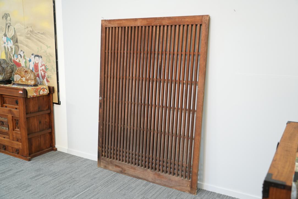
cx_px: 149
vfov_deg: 40.0
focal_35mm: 33
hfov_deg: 57.2
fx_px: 273
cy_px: 100
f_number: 4
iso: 640
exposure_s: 1/40
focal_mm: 33
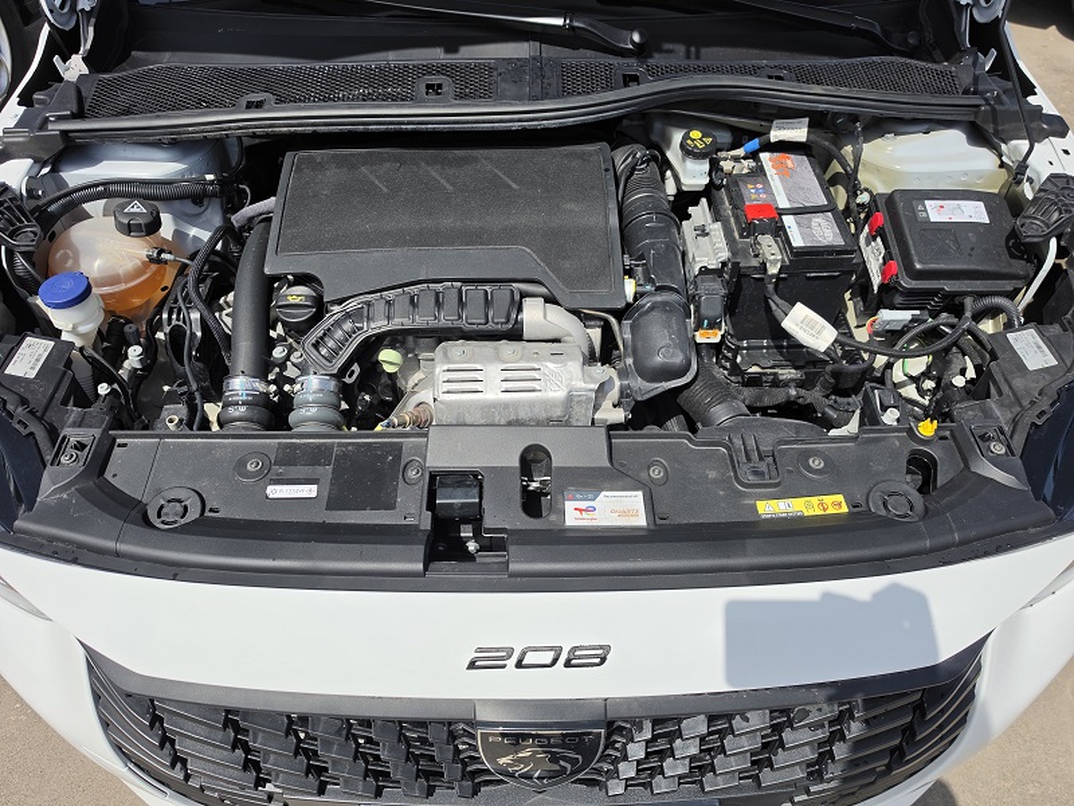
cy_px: 403
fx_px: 714
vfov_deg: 58.9
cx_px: 537
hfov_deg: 73.9
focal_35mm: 23
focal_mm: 6.5
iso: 40
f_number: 1.4
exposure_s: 1/7939
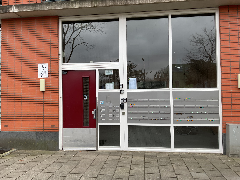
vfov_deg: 48.2
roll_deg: -0.2
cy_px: 90
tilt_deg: -1.4
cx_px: 120
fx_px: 201
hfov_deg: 61.7
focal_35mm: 29
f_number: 1.8
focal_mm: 3
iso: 16
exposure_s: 1/114
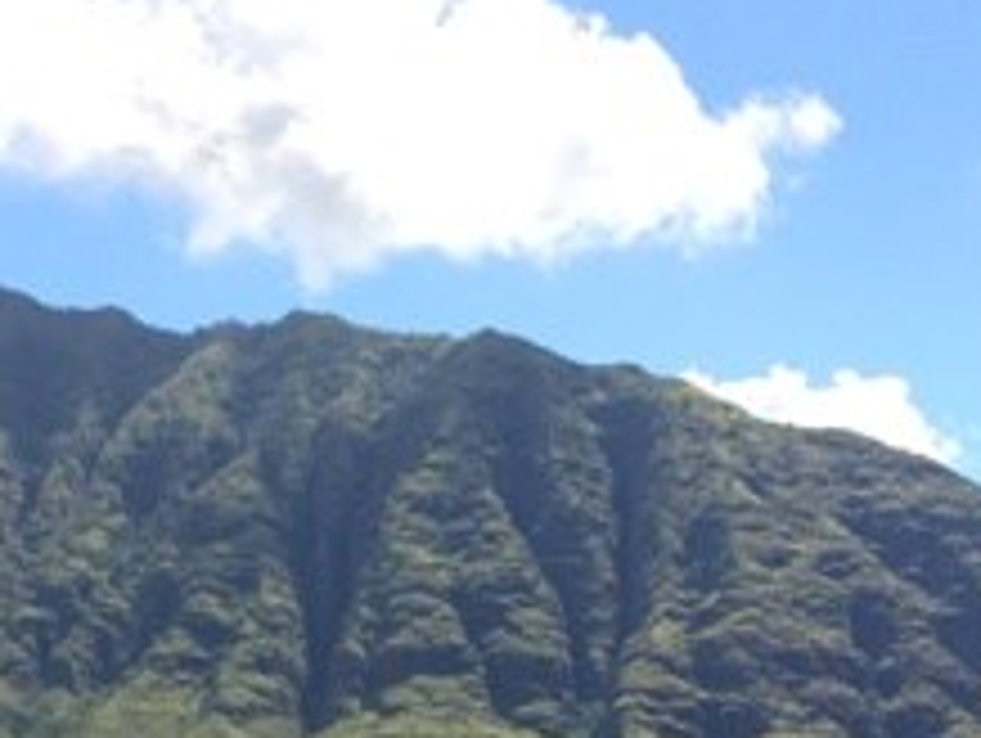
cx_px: 180
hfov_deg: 21.9
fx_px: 2497
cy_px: 927
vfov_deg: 16.0
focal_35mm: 88
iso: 64
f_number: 2.2
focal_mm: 4.12
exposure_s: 1/2564
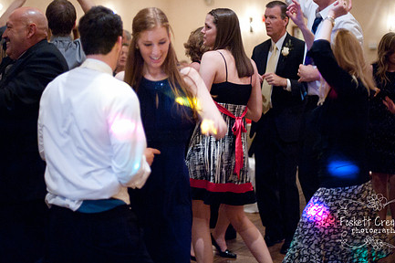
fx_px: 735
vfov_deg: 20.2
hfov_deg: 30.1
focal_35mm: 67
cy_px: 95
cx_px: 170
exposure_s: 1/100
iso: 4000
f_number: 1.4
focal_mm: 50
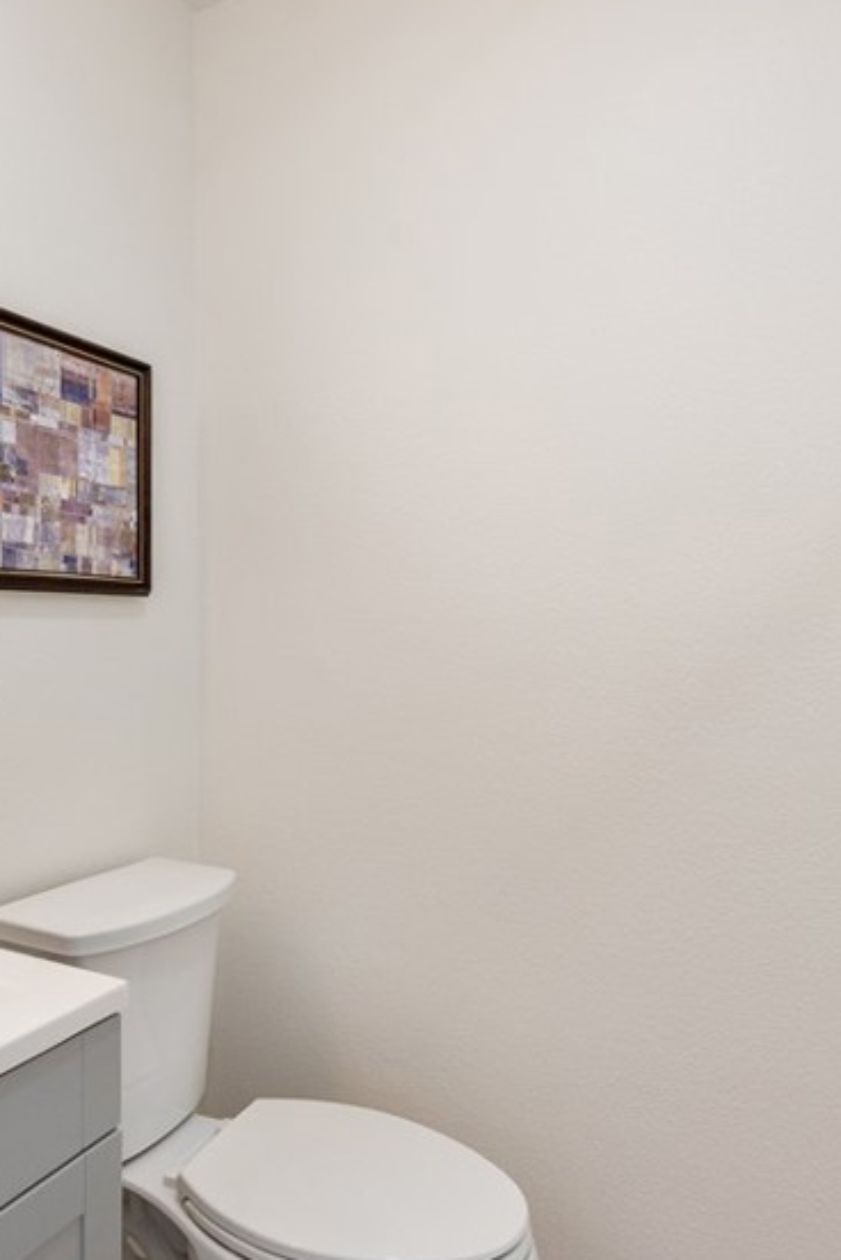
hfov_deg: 47.9
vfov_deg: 69.4
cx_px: 222
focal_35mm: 26
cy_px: 641
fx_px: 910
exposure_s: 1/125
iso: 400
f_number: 5.6
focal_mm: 14
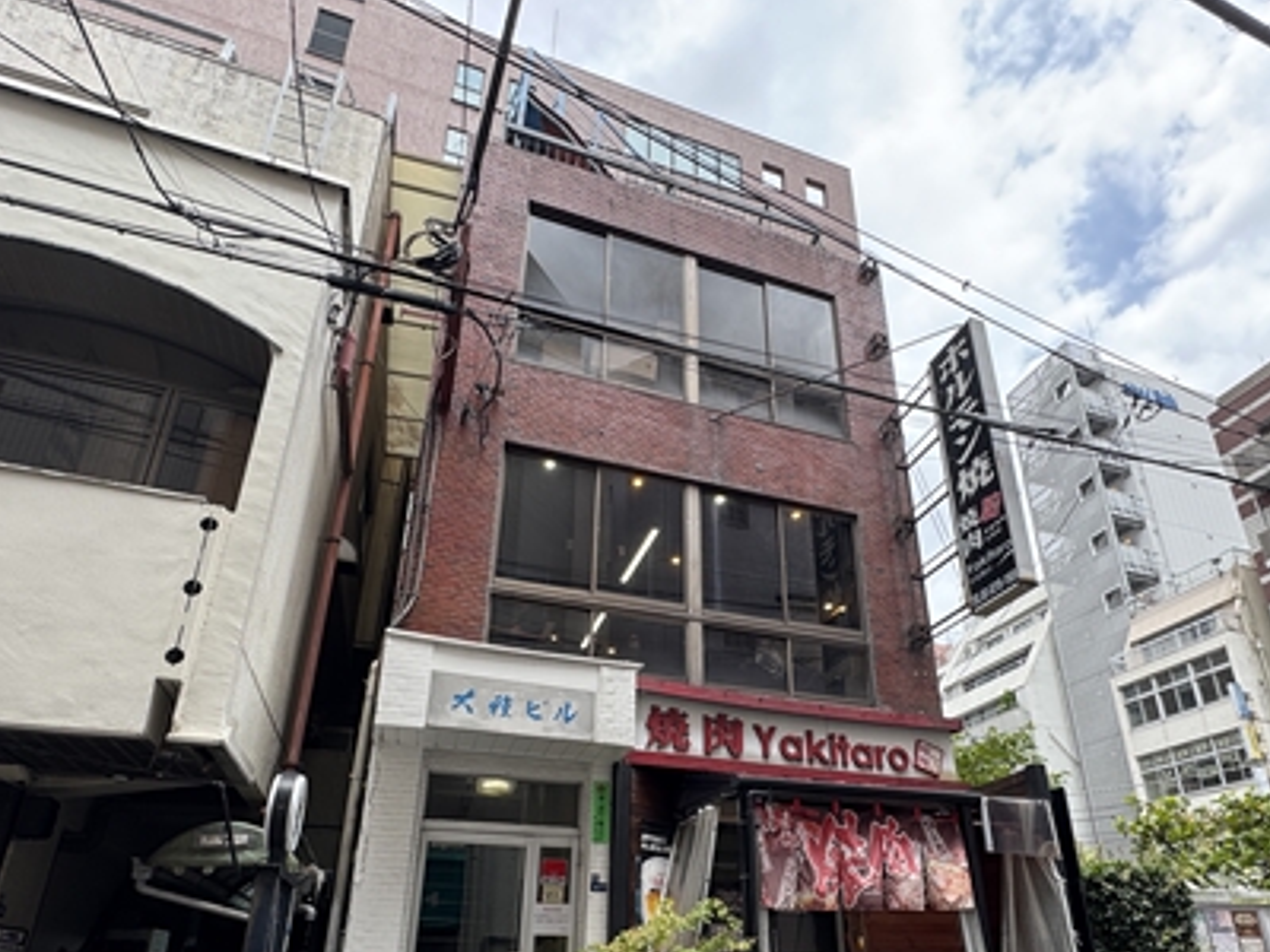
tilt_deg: +21.6
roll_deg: +0.0
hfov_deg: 78.9
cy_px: 666
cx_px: 679
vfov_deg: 61.2
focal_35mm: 21
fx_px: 770
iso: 40
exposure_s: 1/332
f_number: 2.2
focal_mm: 2.22
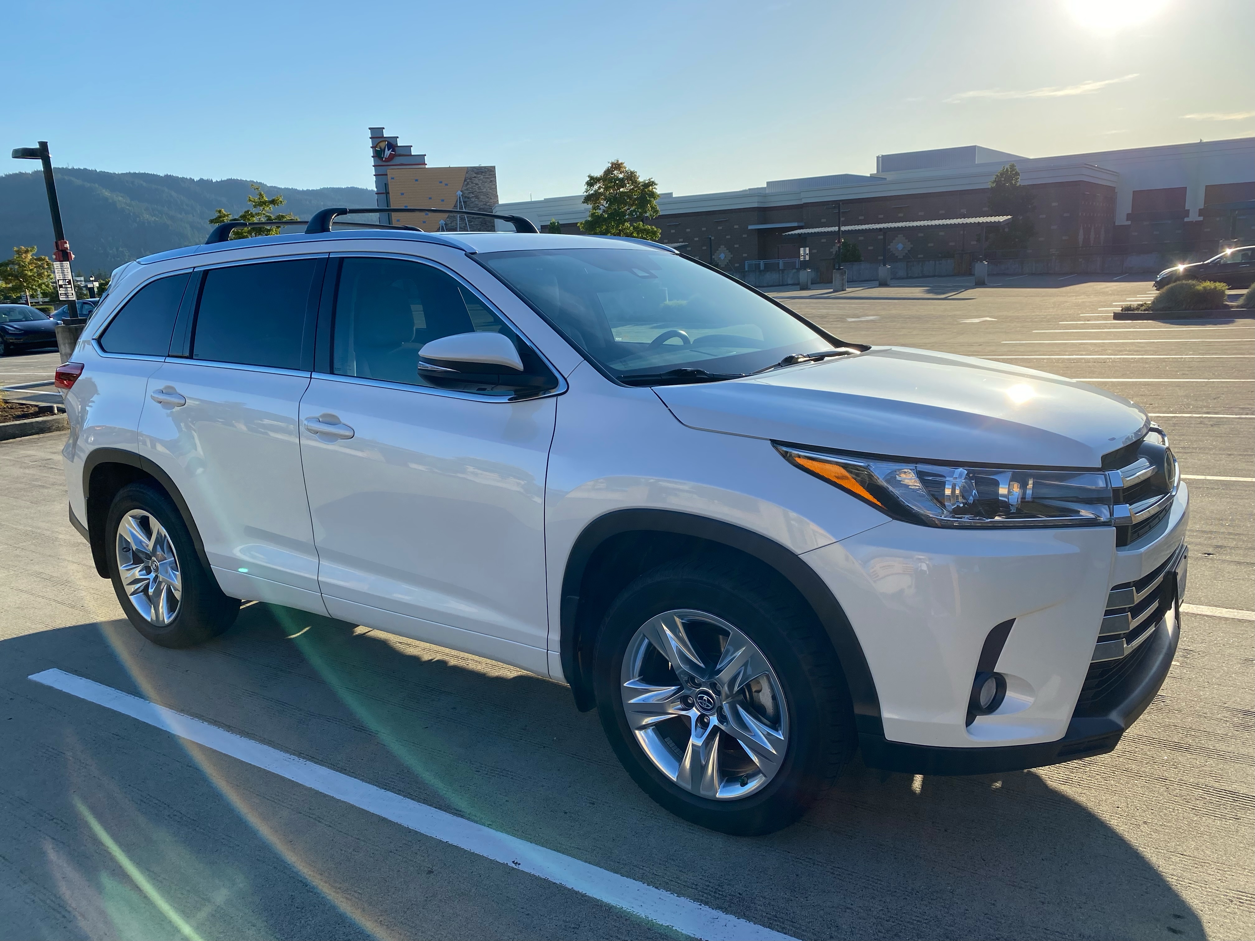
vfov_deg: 53.1
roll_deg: +2.8
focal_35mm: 26
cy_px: 470
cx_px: 628
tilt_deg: -13.9
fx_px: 943
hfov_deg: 67.3
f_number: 1.8
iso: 32
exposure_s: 1/2315
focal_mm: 4.25
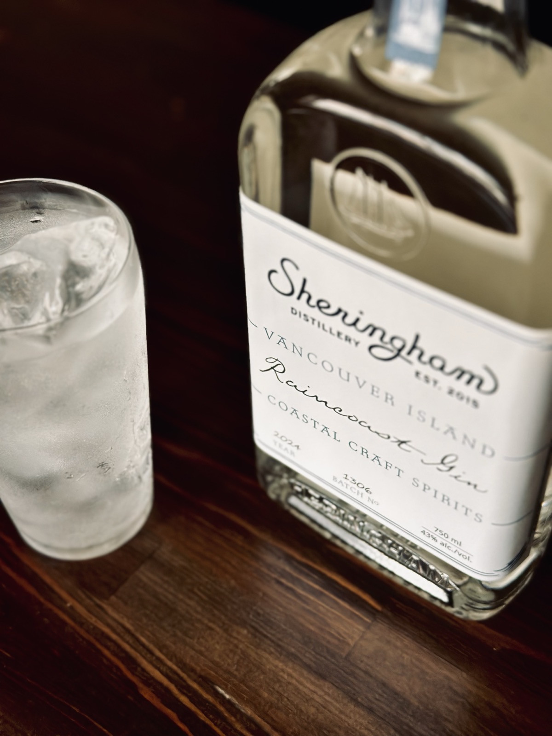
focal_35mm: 48
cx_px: 276
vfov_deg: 39.7
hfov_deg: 30.3
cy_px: 368
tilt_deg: -46.6
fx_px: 1021
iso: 160
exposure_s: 1/60
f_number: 1.78
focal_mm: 6.86
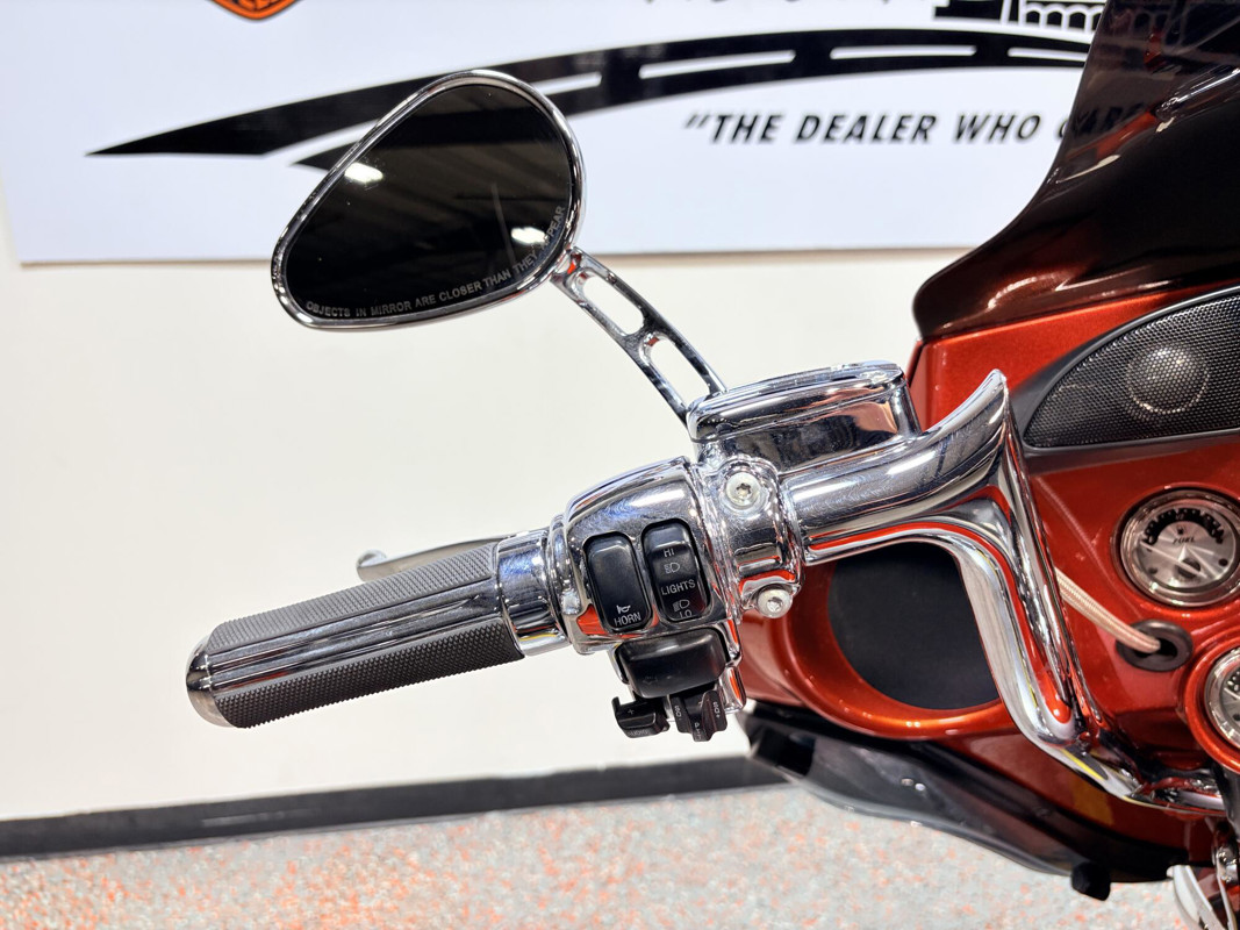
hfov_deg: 67.3
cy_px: 465
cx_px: 620
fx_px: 931
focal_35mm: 26
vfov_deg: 53.1
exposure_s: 1/120
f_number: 1.6
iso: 40
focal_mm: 5.96
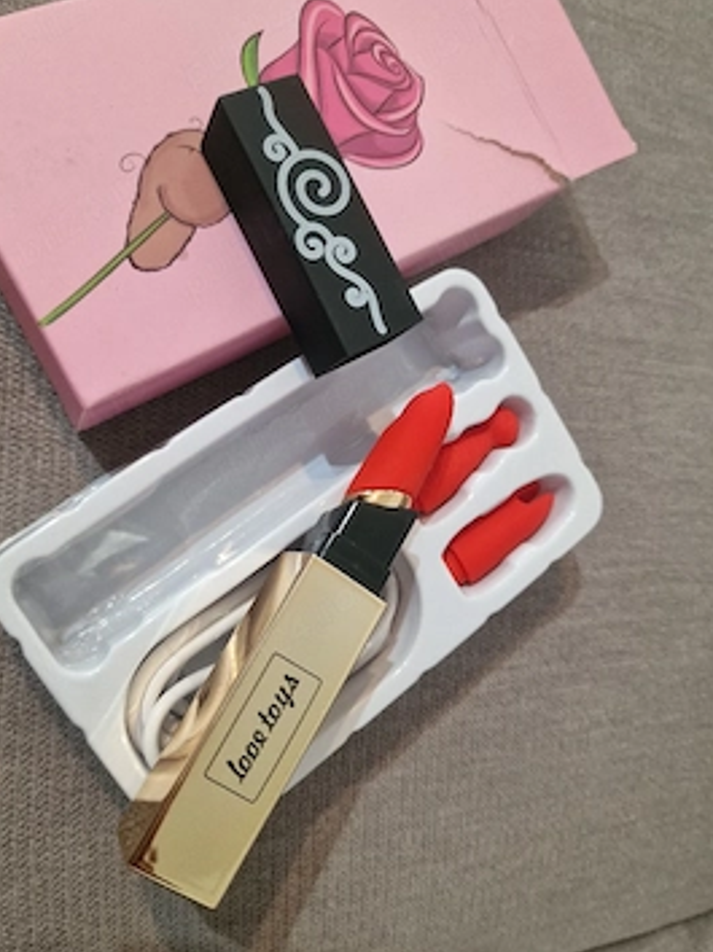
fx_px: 715
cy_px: 473
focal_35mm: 26
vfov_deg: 67.3
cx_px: 323
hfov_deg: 52.9
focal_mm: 6.4
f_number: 1.8
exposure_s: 1/50
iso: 500
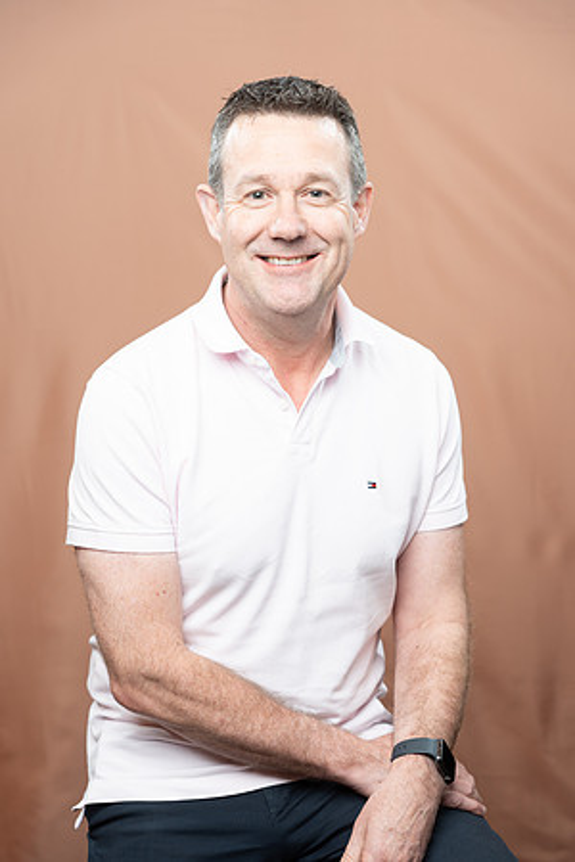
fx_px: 1677
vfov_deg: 28.8
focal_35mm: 70
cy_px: 431
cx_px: 288
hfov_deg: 19.5
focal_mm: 70
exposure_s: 1/160
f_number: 4
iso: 320
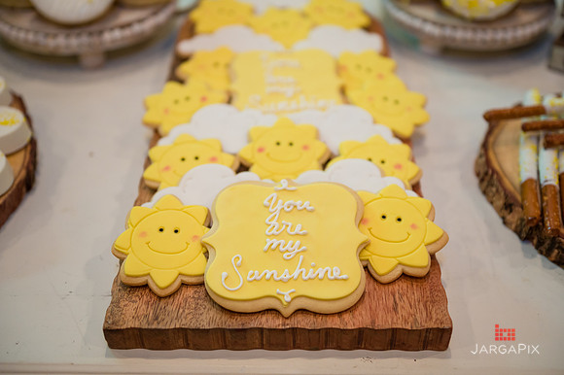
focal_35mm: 44
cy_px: 188
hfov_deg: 44.5
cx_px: 282
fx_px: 689
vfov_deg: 30.5
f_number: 3.2
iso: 1600
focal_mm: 44
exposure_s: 1/200
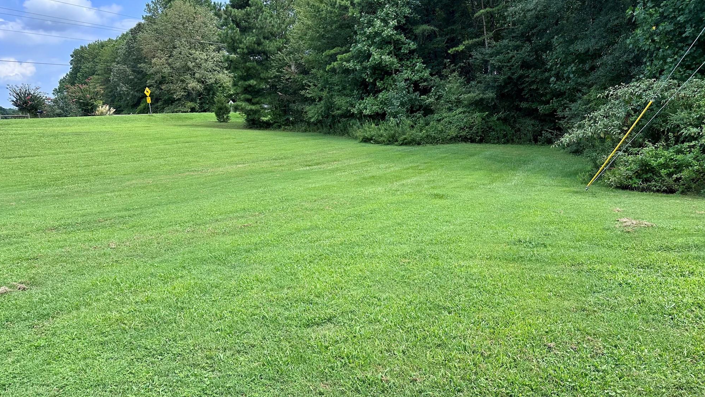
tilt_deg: -12.3
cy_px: 216
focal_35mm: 27
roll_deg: +3.4
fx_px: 505
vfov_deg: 42.9
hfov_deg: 69.9
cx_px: 351
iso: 80
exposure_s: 1/1587
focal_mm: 6.86
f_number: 1.78
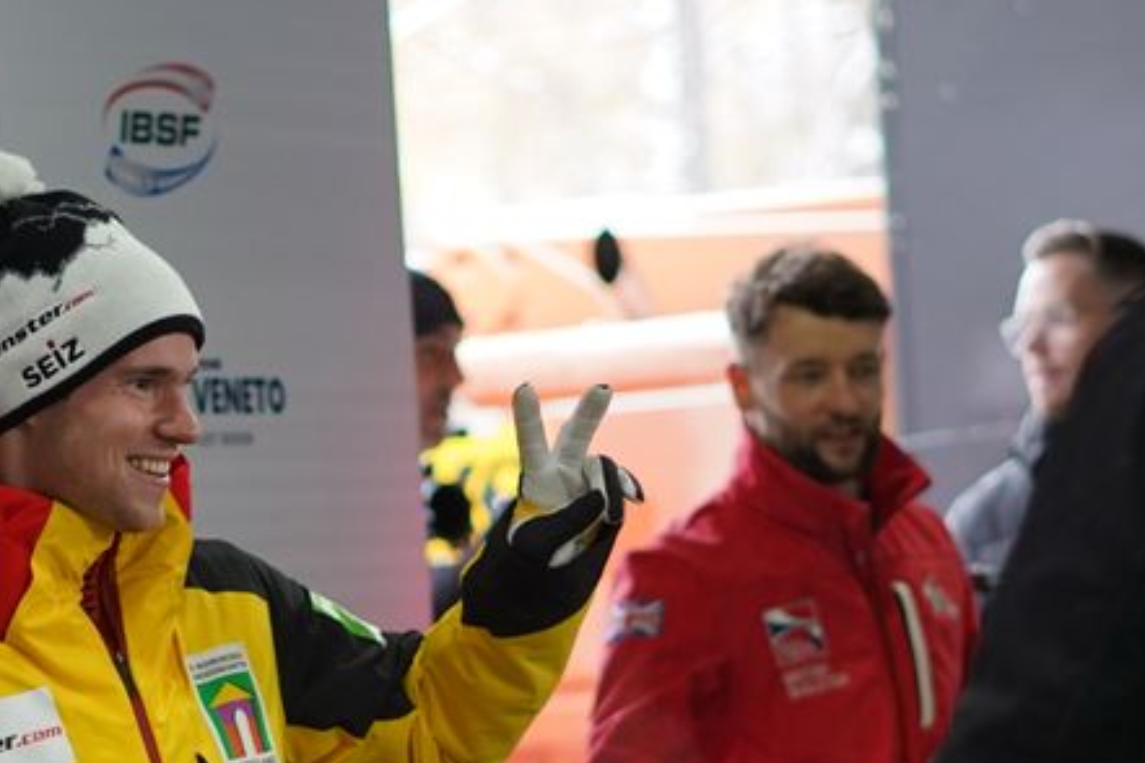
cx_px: 395
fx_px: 6488
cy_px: 716
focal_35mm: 204
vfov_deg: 6.7
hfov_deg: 10.1
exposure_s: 1/1000
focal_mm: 50
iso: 640
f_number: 1.8
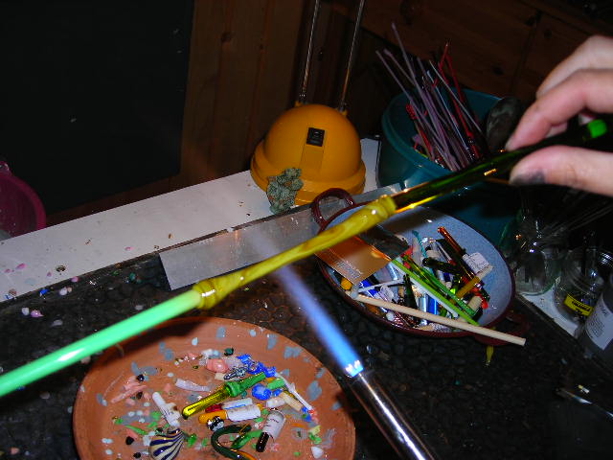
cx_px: 306
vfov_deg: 35.1
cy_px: 230
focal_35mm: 41
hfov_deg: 45.8
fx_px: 726
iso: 50
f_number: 3.3
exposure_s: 1/60.1
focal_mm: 6.8
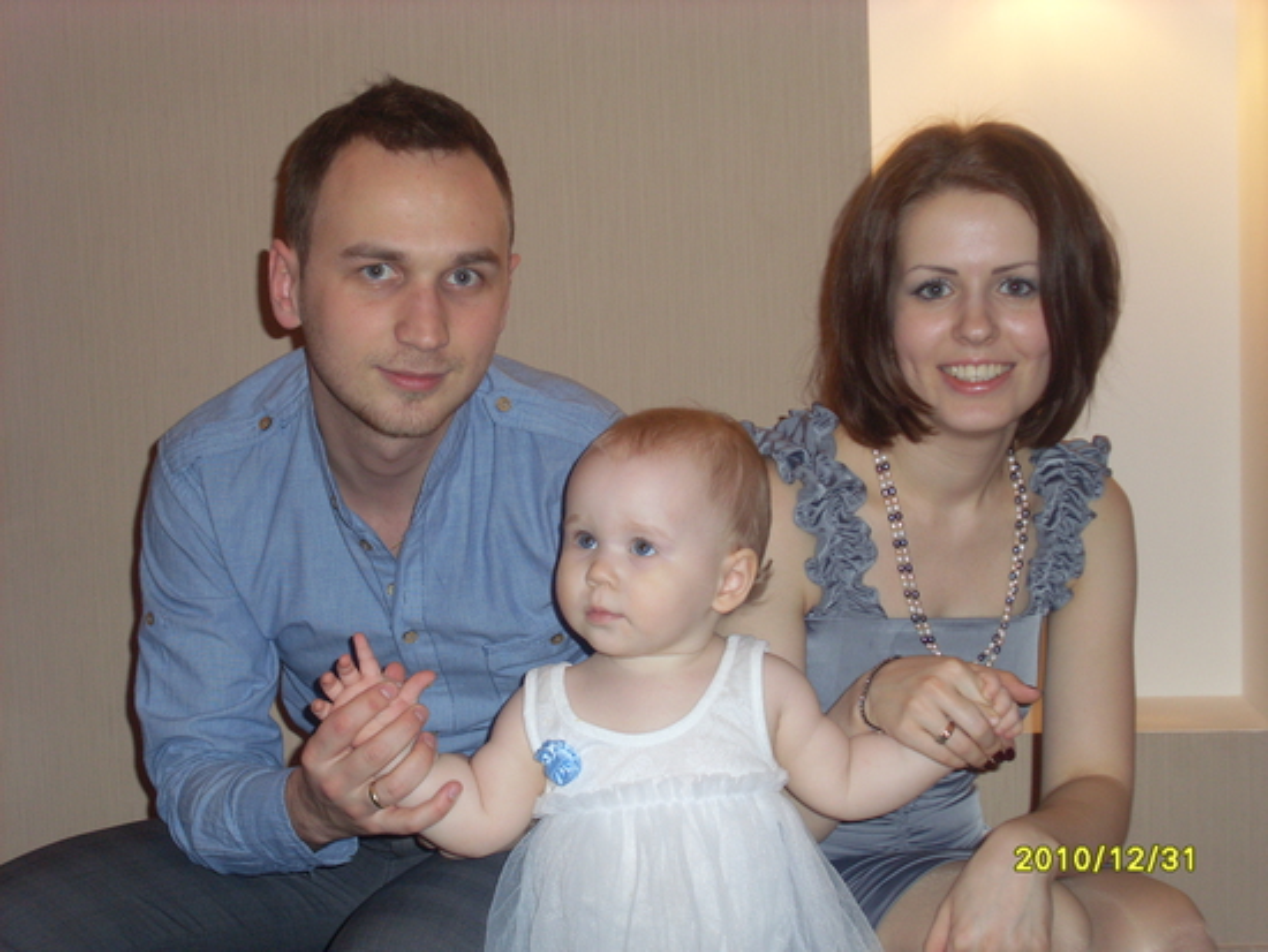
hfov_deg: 32.2
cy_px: 476
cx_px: 634
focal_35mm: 60
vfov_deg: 24.4
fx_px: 2199
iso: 100
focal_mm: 9.9
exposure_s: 1/60
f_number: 3.8
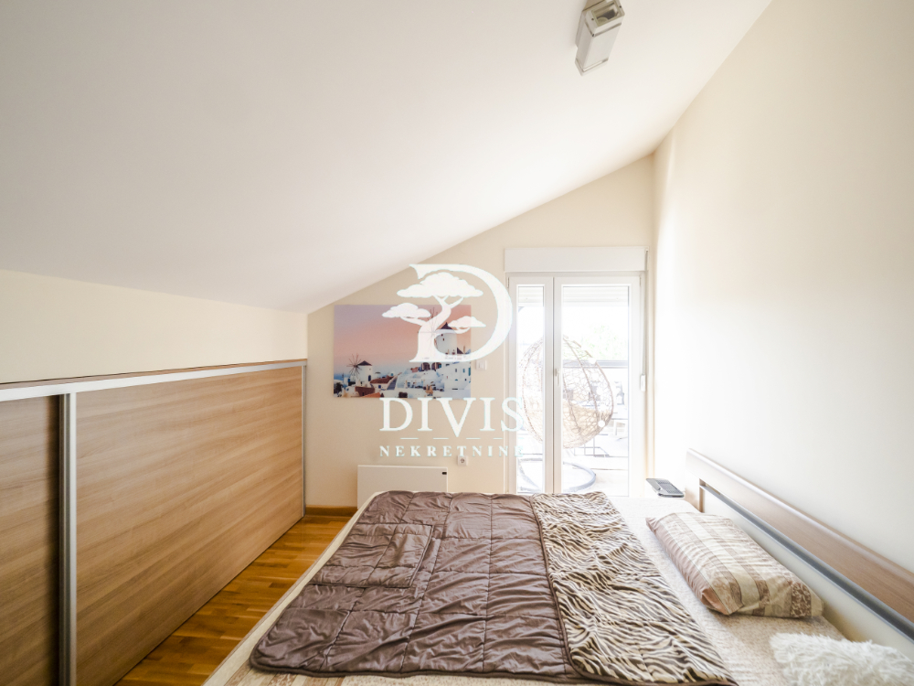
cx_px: 457
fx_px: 370
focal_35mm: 14
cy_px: 343
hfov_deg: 102.1
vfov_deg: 85.7
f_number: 4
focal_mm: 7
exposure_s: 1/125
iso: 400
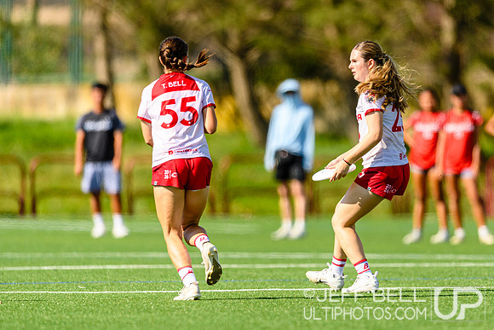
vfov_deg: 2.4
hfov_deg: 3.6
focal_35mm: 569
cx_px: 346
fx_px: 7806
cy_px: 162
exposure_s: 1/1600
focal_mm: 400
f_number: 3.2
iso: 100
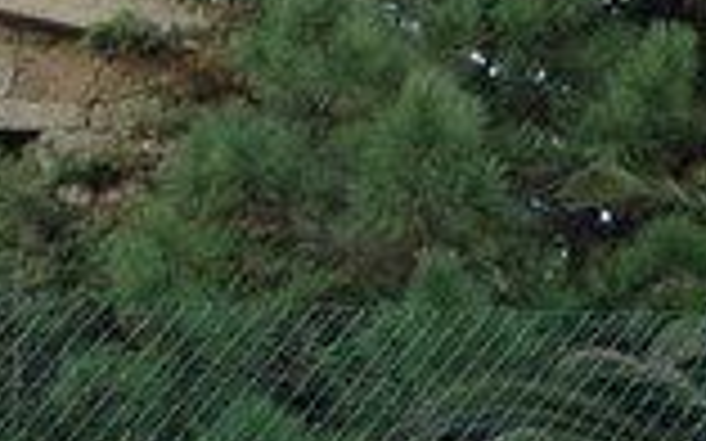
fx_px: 9348
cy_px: 848
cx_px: -369
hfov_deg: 4.3
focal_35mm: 486
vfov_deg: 2.7
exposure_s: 1/250
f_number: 8
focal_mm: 50
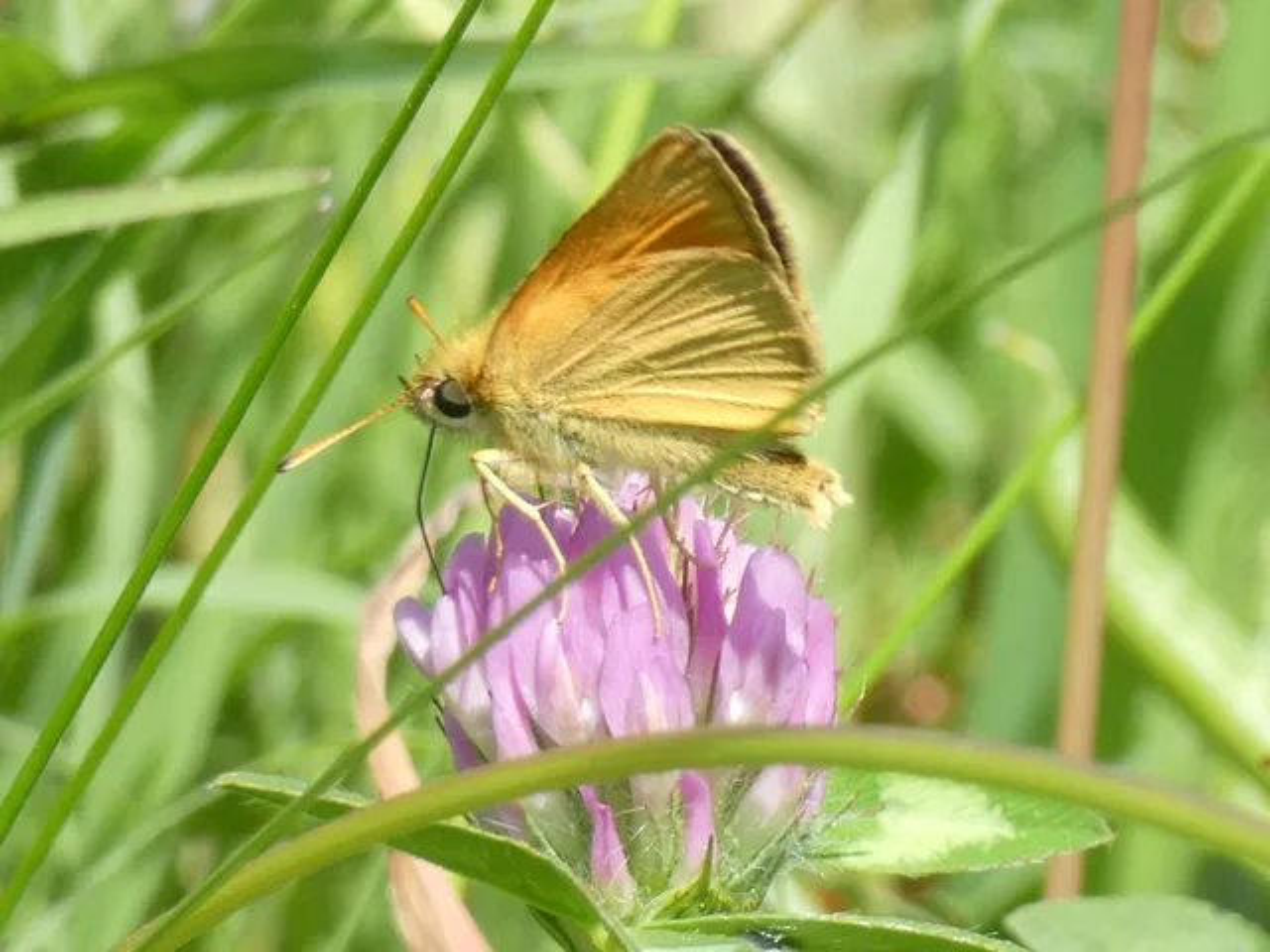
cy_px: 476
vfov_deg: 8.6
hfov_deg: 11.4
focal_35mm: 173
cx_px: 635
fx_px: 6347
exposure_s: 1/160
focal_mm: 30.9
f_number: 5.5
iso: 80
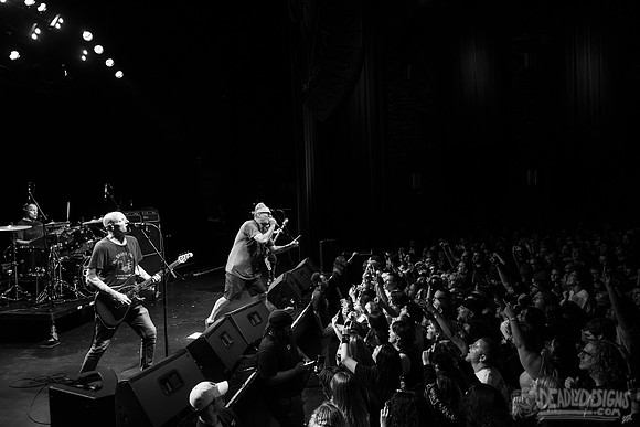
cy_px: 214
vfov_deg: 53.2
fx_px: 427
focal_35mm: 24
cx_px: 320
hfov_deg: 73.7
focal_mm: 24
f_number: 3.2
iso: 3200
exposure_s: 1/100
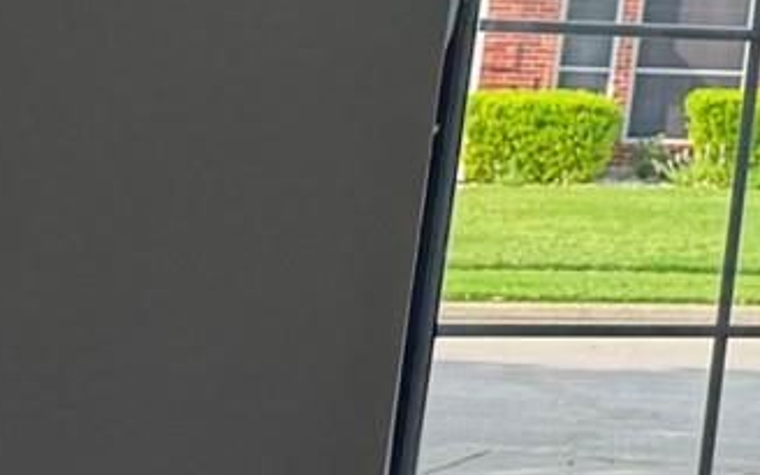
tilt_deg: +10.9
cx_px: 2171
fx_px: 3293
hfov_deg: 10.2
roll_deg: -2.2
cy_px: -600
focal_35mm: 159
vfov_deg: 7.8
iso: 80
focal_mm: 6.76
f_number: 1.78
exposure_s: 1/267
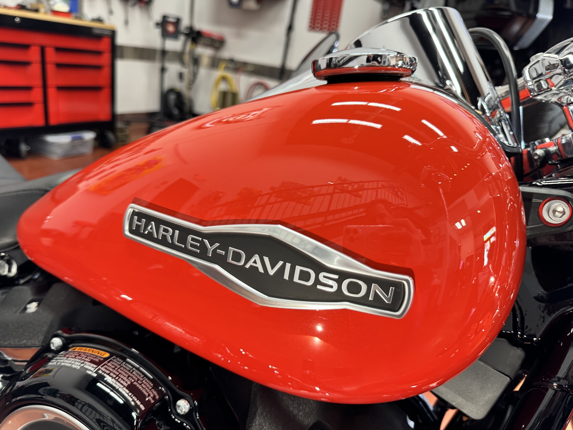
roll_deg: -8.5
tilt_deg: -20.0
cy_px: 215
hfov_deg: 71.6
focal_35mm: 24
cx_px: 286
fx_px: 397
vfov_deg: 56.8
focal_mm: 6.76
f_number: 1.78
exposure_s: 1/48
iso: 250
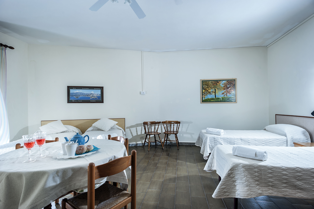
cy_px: 104
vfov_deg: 67.3
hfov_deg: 90.0
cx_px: 157
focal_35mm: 18
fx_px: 157
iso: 200
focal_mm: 18
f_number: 8
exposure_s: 1/40
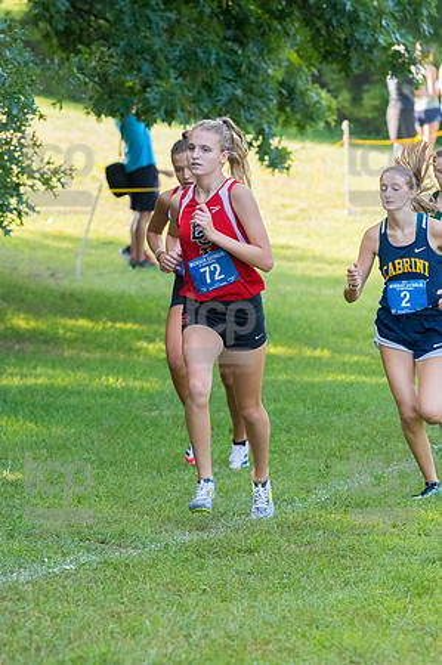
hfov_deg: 5.9
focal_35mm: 232
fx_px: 4282
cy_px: 332
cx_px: 221
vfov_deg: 8.9
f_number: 5
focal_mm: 155
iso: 3200
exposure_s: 1/1600
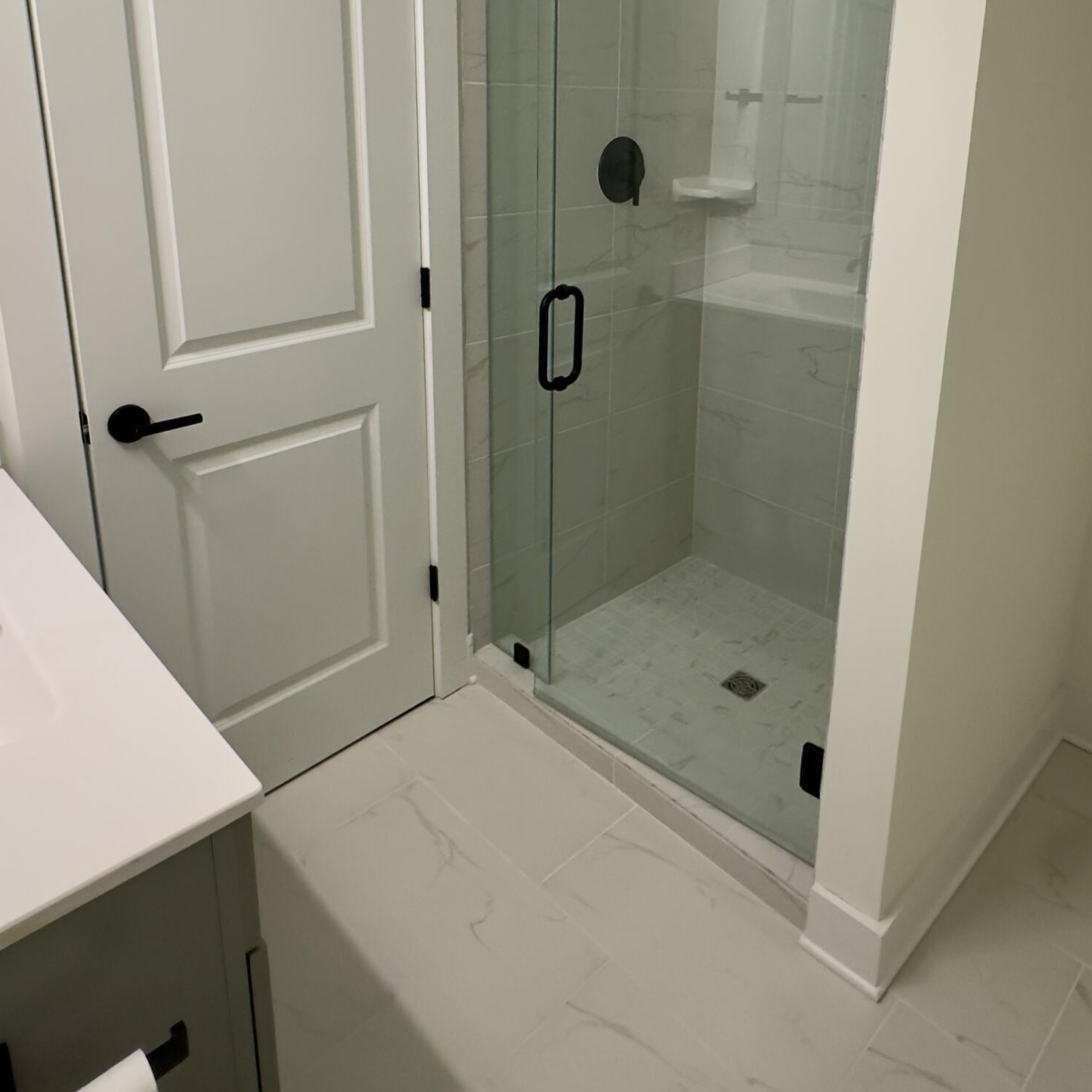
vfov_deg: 60.7
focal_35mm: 25
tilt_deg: -13.5
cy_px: 324
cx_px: 594
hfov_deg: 62.8
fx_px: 892
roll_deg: -1.6
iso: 160
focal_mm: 2.22
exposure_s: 1/60
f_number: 2.2
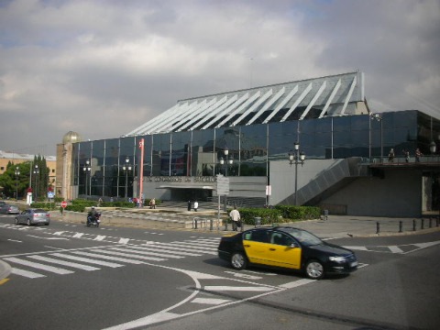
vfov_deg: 40.7
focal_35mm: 35
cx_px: 220
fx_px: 445
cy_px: 165
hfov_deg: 52.6
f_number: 8.5
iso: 50
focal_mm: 5.8
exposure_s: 1/50
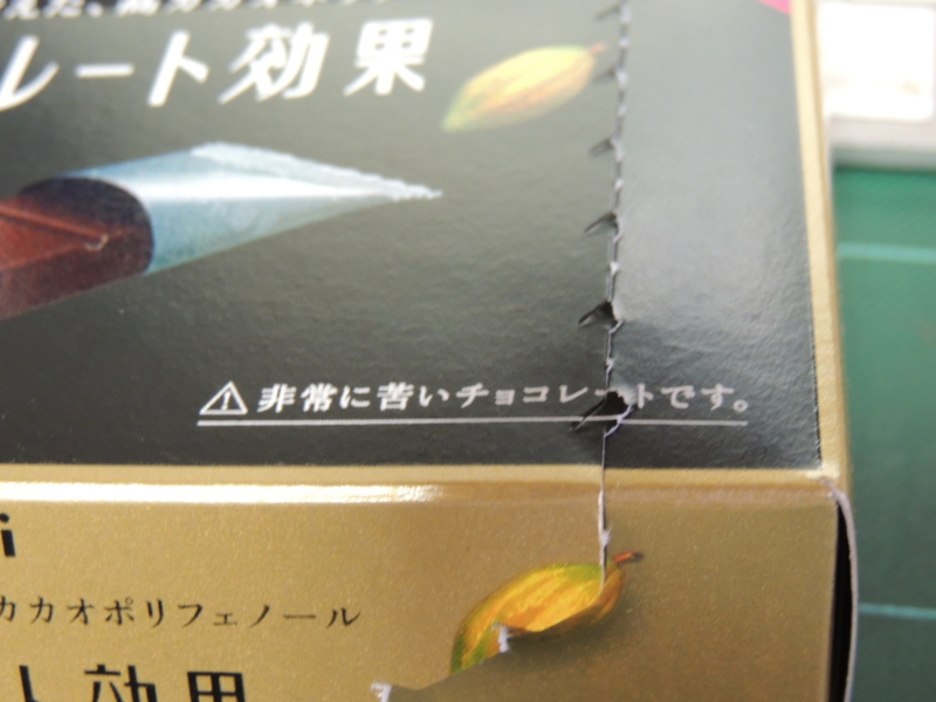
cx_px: 468
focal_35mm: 70
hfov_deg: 27.8
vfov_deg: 21.0
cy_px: 351
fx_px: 1893
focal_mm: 12.4
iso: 800
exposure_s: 1/13
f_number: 3.9
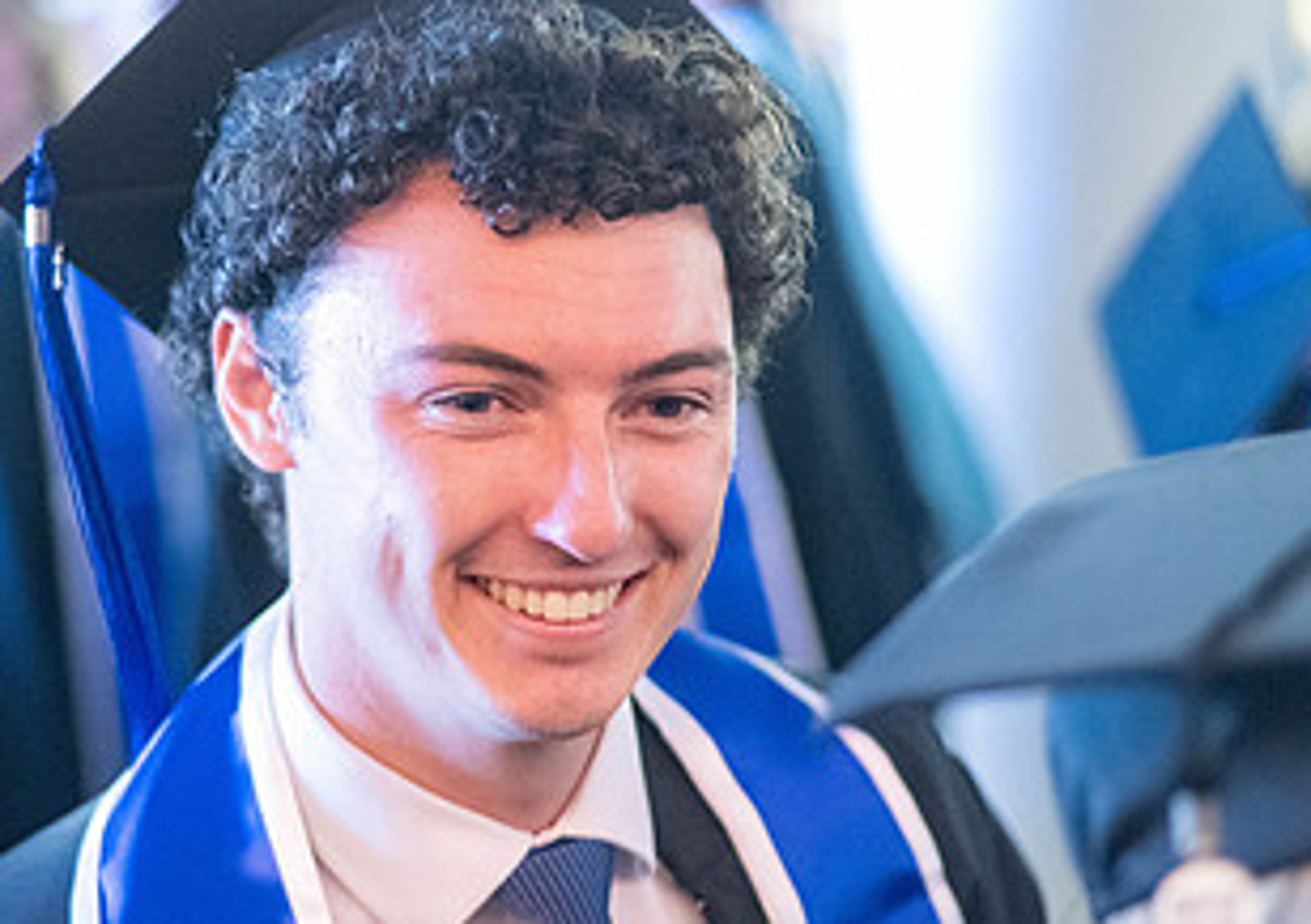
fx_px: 3632
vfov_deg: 14.5
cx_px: 285
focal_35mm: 98
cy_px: 492
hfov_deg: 20.3
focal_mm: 50
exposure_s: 1/125
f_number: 1.8
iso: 5000
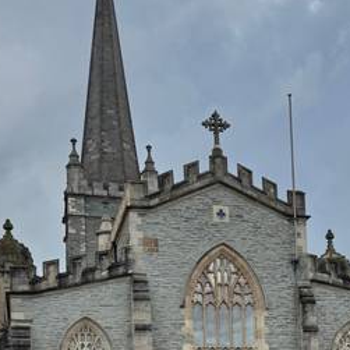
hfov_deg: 31.0
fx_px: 618
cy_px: 262
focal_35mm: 54
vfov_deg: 31.1
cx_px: 269
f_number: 1.78
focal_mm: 6.76
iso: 80
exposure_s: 1/3802
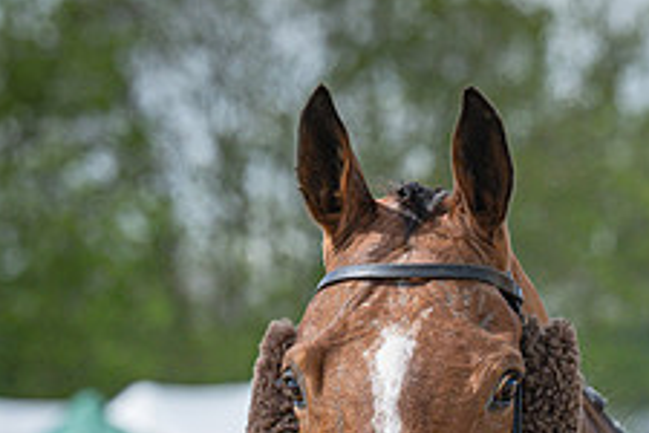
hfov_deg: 3.4
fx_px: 10924
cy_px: 644
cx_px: 551
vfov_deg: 2.3
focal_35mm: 606
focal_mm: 135
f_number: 5
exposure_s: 1/1000
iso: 200
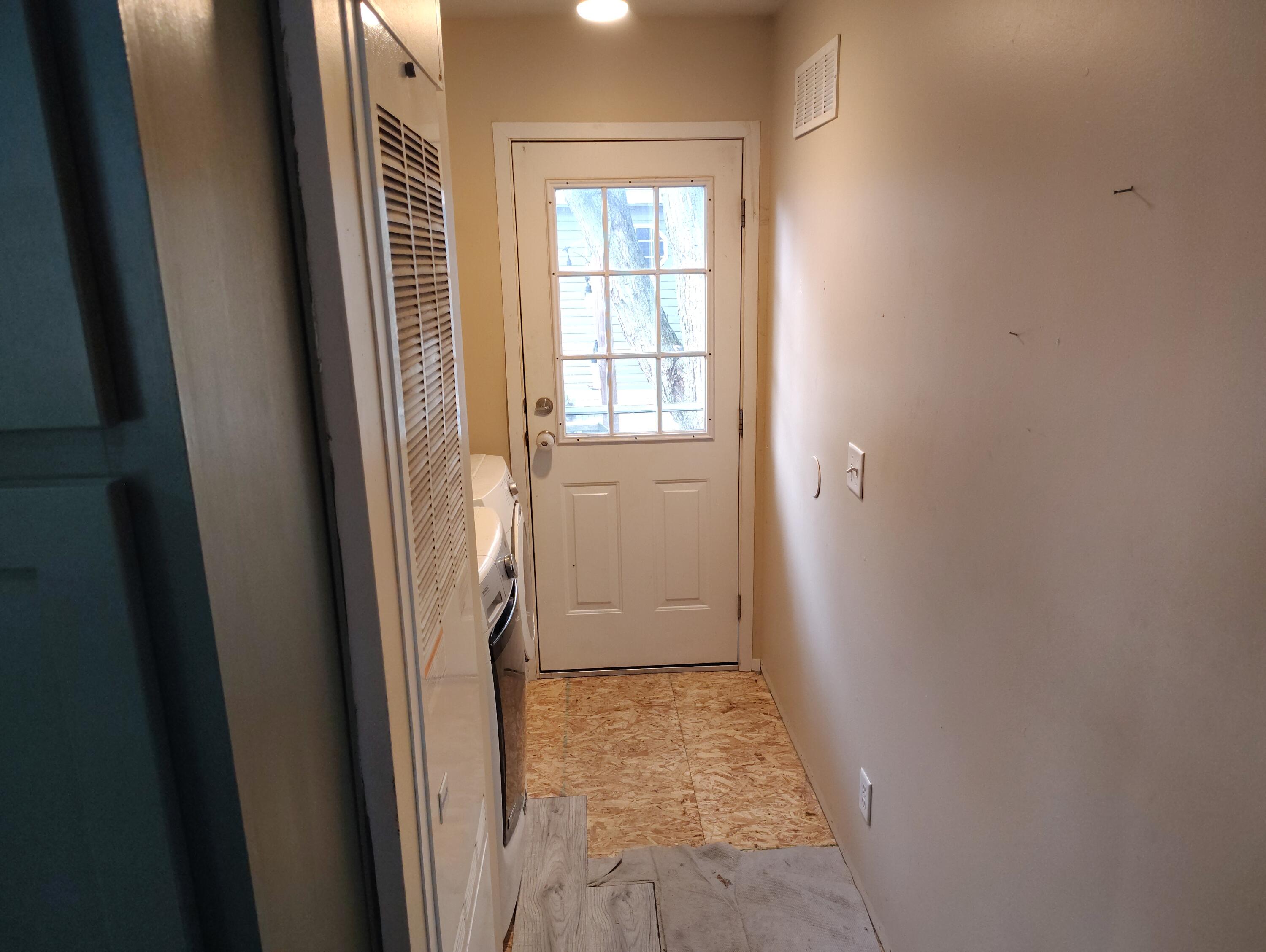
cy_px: 476
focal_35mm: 24
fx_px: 879
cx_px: 633
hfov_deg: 71.5
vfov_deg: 56.9
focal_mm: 5.56
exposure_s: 1/60
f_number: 1.8
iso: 888
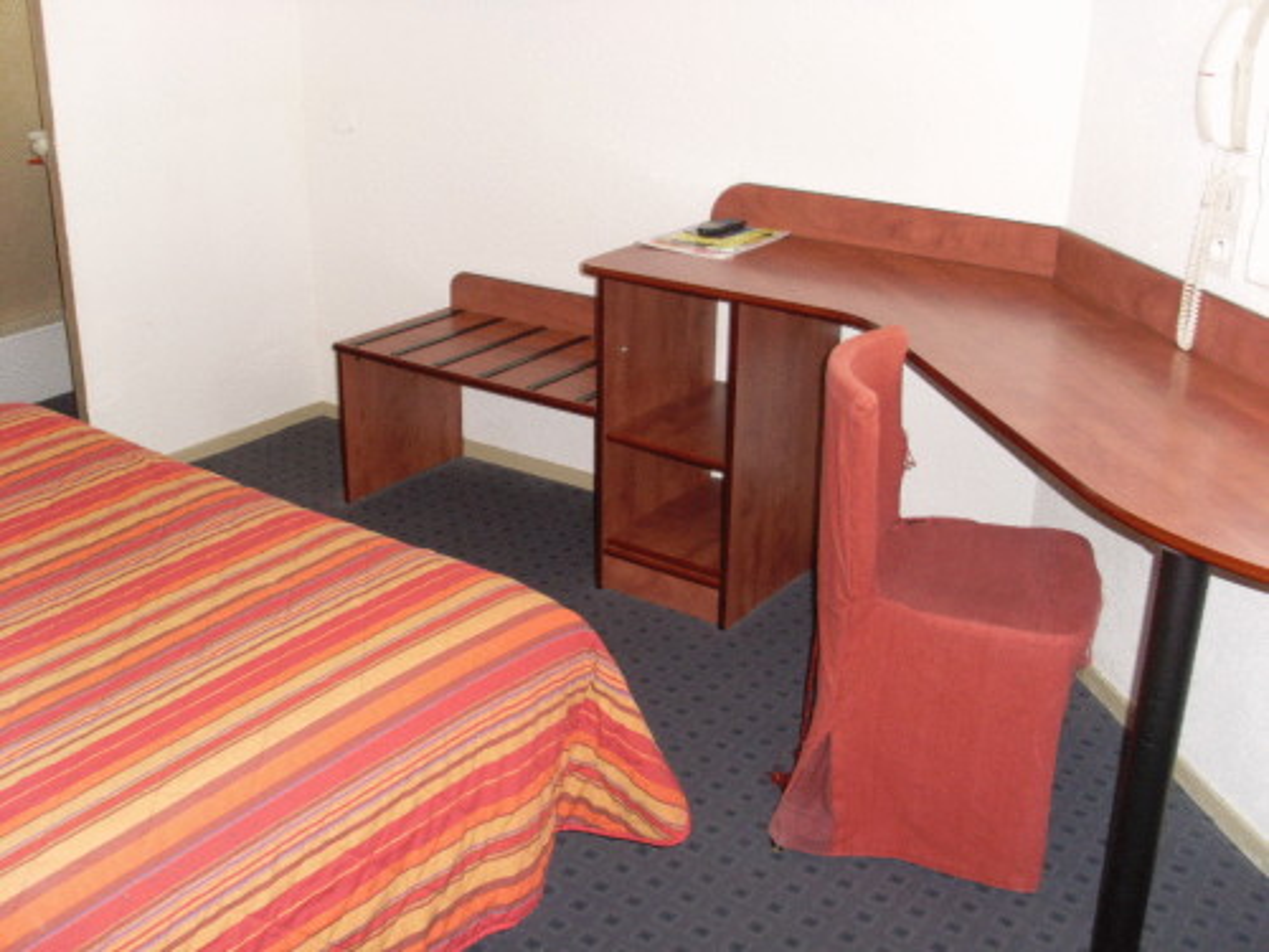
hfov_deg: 49.0
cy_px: 476
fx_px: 1393
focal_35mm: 38
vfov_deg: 37.7
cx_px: 634
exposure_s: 1/45
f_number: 3
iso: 160
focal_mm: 6.3
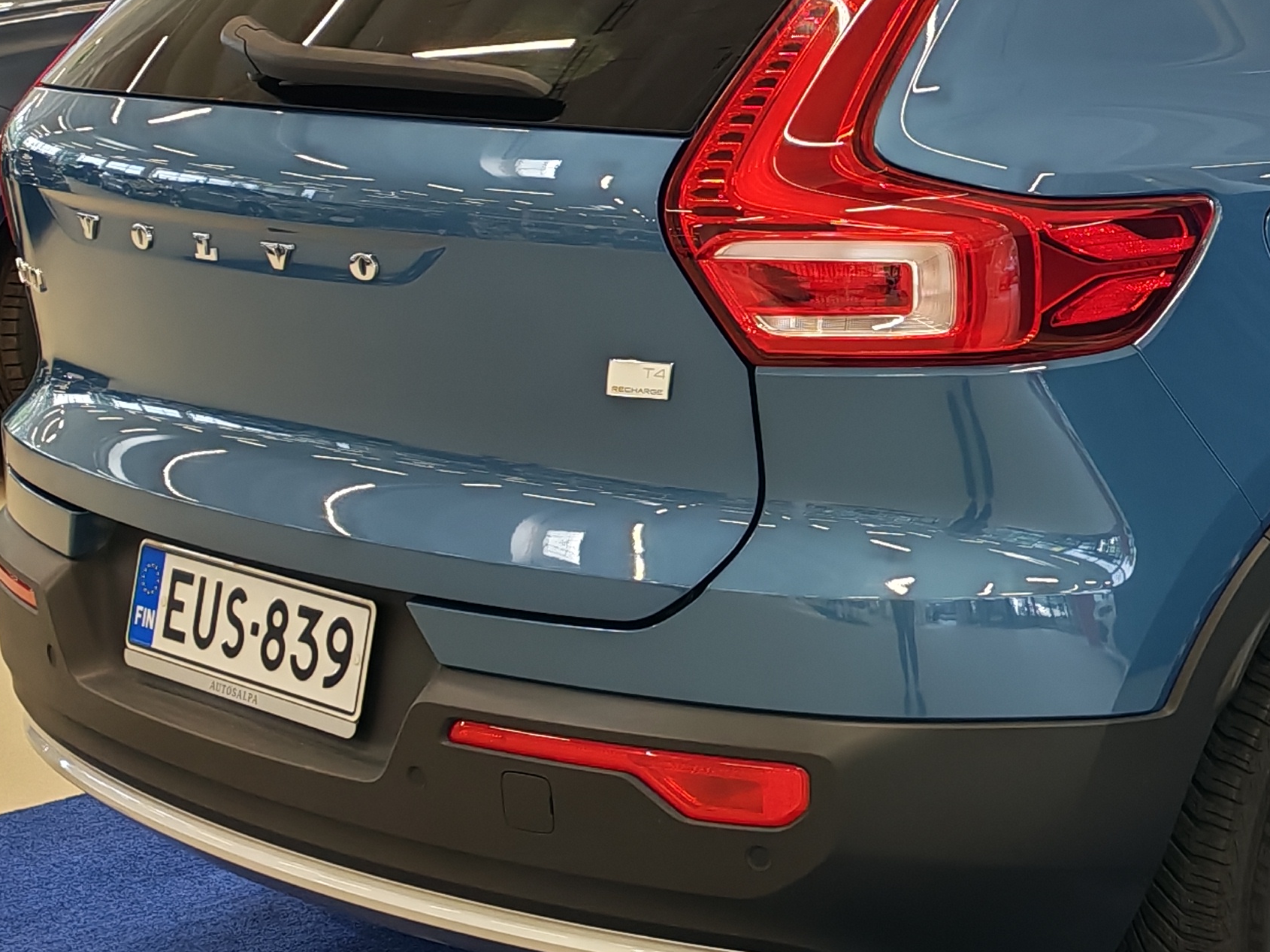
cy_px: 442
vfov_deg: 18.4
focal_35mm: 80
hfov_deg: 23.7
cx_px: 1149
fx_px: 2935
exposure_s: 1/100
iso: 100
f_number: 1.9
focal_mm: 6.12
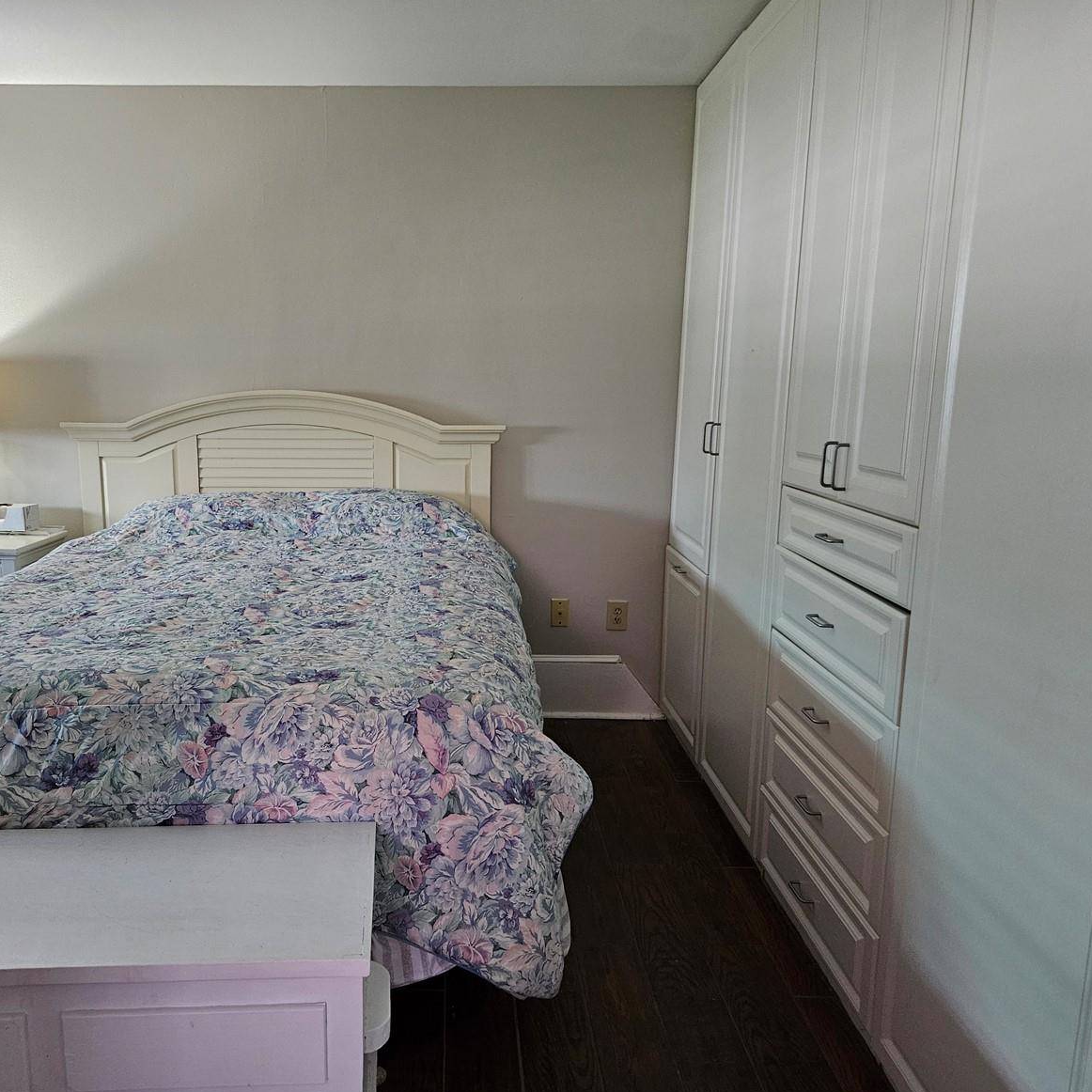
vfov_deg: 57.3
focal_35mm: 28
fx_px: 999
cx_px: 449
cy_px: 556
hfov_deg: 57.0
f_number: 1.8
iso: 640
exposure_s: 1/60
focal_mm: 5.4
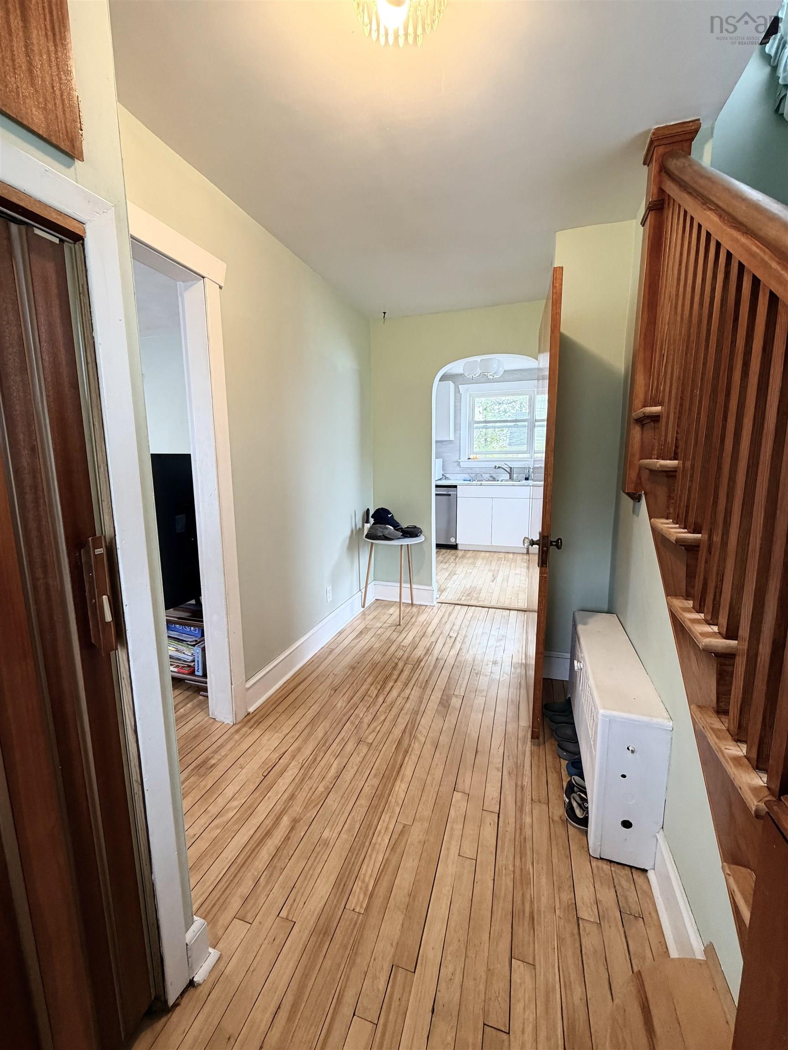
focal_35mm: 14
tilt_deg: -8.5
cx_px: 394
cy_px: 525
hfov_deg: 85.7
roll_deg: +0.6
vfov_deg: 102.1
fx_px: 425
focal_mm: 2.22
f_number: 2.2
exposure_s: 1/60
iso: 250
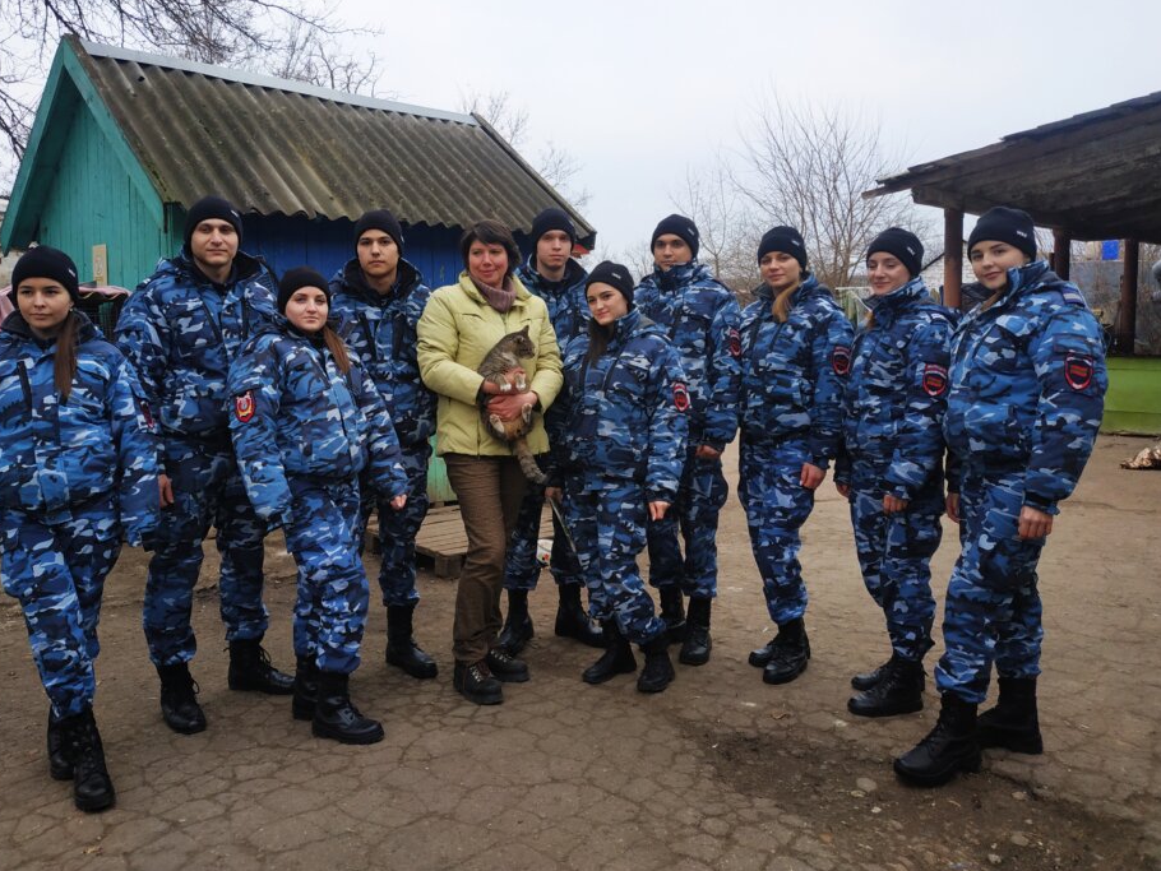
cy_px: 384
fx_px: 906
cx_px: 512
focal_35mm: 27
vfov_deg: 51.3
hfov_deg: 65.1
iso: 160
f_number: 1.9
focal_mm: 3.94
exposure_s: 1/1038
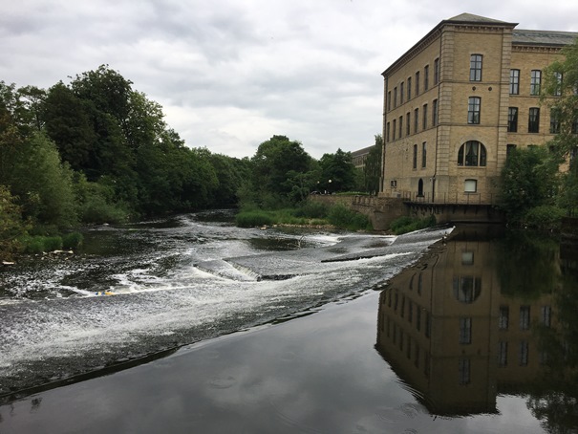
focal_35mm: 29
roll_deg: -1.5
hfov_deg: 61.6
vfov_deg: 48.2
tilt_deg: -3.3
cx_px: 289
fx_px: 484
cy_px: 217
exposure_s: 1/693
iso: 25
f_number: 2.2
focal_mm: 4.15
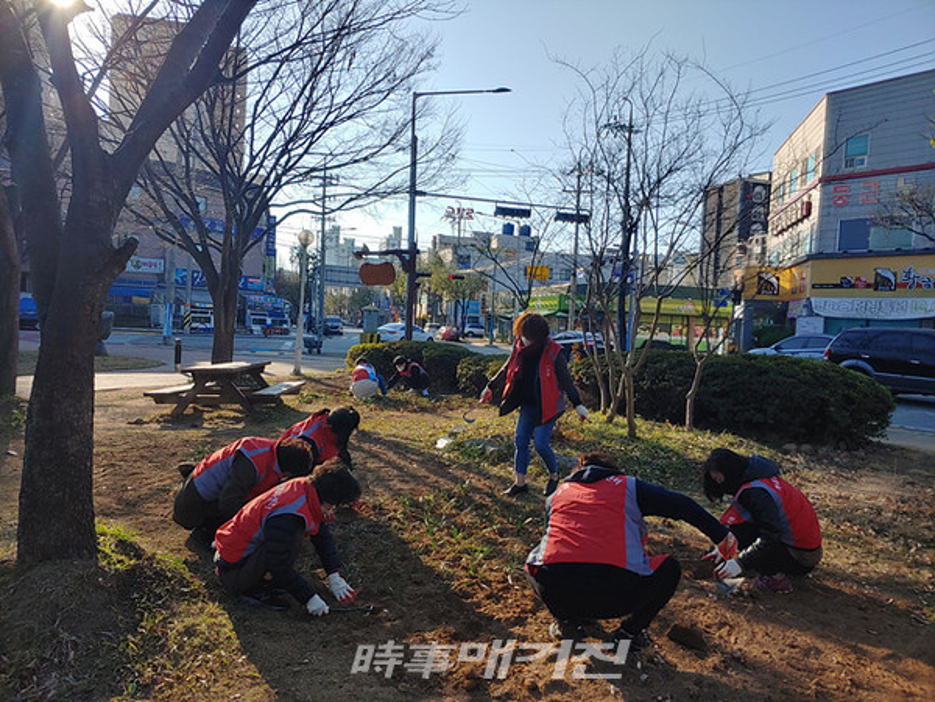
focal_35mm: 25
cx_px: 468
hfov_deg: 69.4
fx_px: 675
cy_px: 351
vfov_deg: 54.9
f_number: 1.5
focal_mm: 4.23
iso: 50
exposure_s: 1/2326
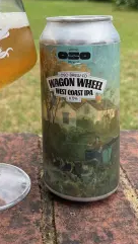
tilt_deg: -9.0
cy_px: 56
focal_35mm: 47
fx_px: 305
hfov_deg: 25.2
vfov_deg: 42.1
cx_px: 37
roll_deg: +2.0
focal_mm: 5.1
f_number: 1.6
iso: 50
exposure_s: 1/358
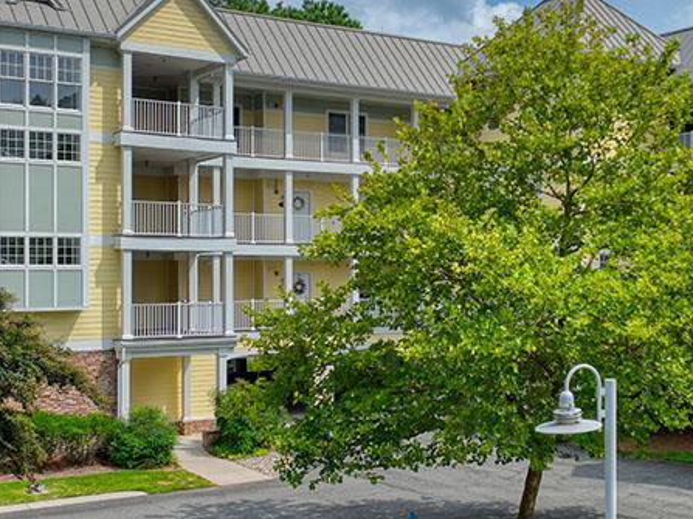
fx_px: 1101
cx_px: 471
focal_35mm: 55
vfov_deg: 26.5
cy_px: 248
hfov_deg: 34.6
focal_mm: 12.29
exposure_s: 1/160
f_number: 2.8
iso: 110
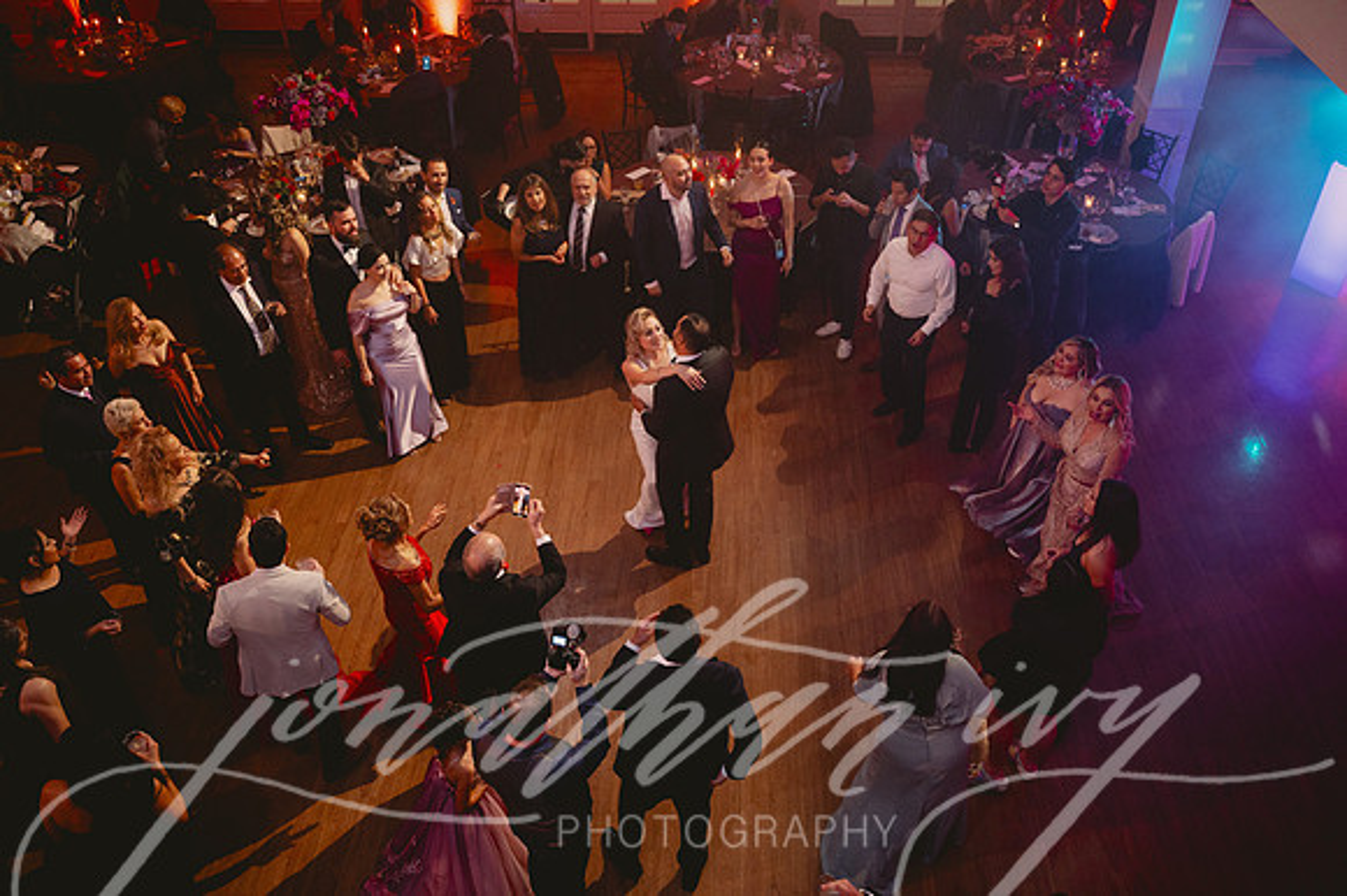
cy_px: 448
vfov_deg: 42.9
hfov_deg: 61.1
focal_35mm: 30
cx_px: 674
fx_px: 1141
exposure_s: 1/80
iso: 1250
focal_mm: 30.5
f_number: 3.5
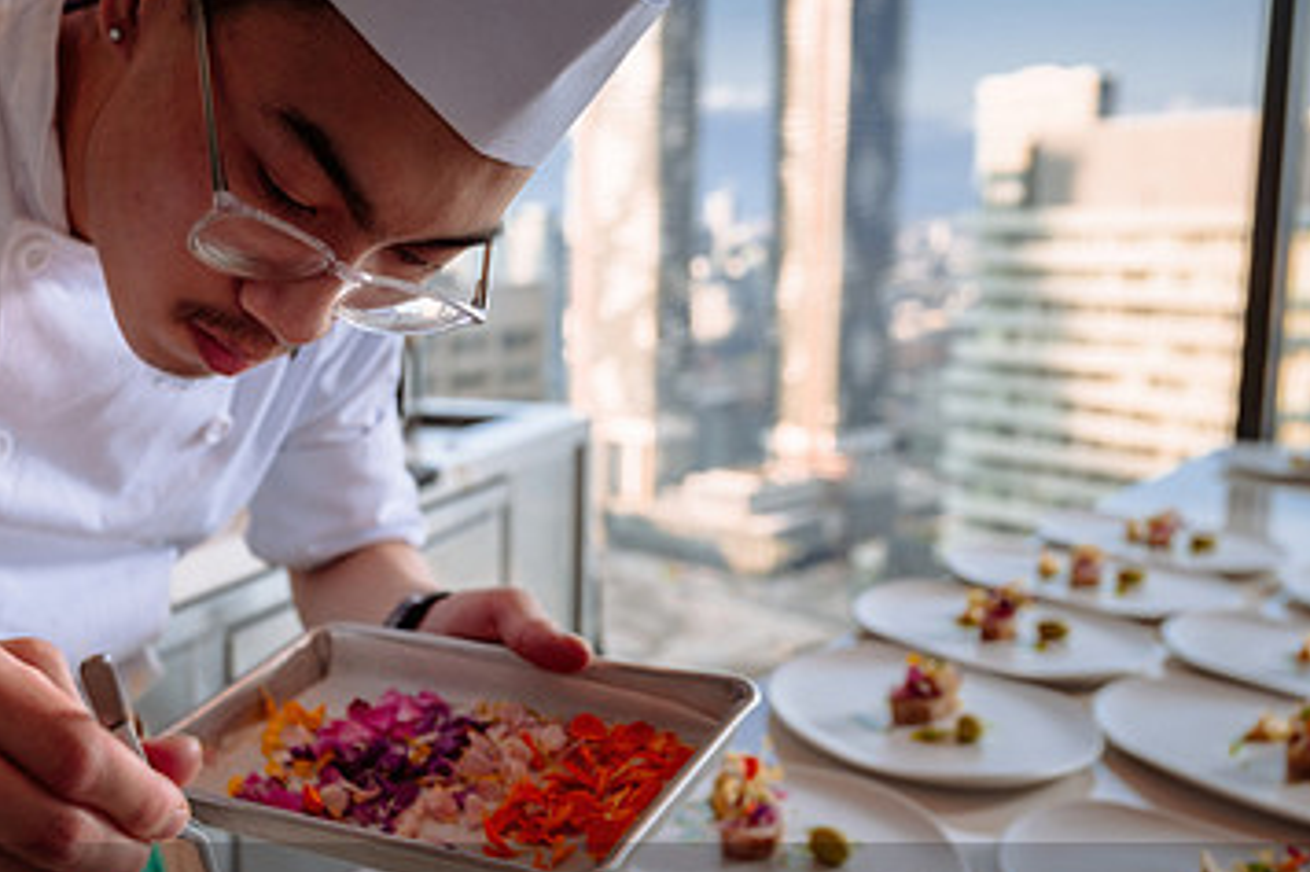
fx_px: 1600
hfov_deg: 43.3
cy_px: 462
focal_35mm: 44
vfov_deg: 30.5
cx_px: 353
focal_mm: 27
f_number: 4
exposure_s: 1/125
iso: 100
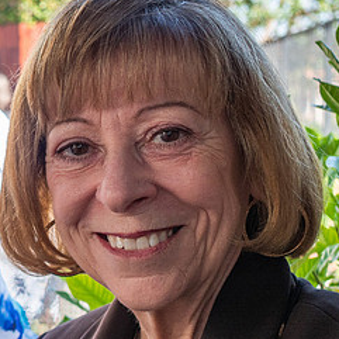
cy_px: 186
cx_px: -138
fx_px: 1064
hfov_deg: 16.8
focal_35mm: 96
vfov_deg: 18.1
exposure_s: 1/320
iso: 320
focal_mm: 19
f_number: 3.5
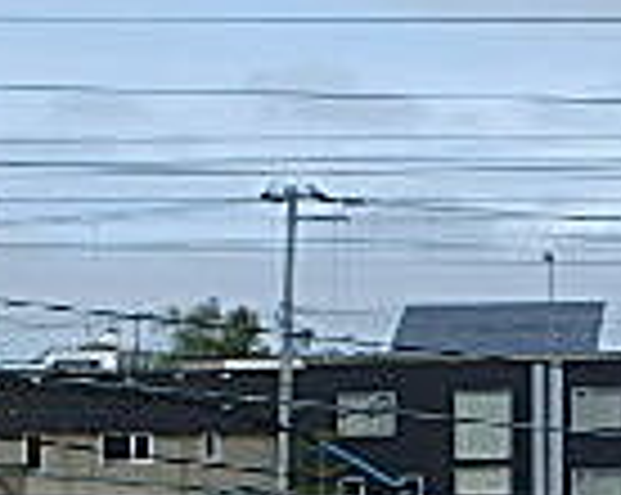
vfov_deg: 16.1
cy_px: 297
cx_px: 1233
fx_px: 1744
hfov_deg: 15.9
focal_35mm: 95
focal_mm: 3.7
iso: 125
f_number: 6
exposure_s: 1/800
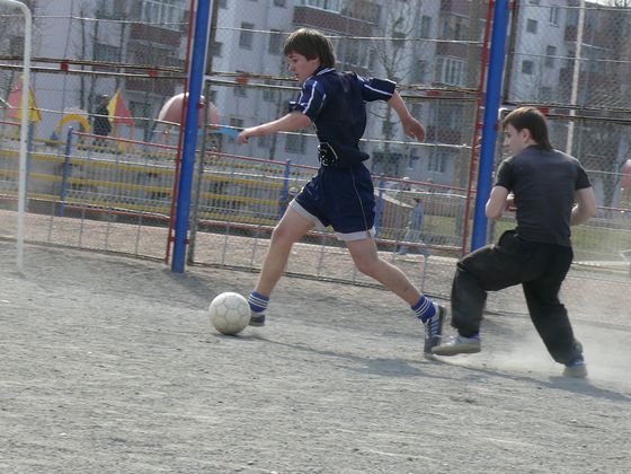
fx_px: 2497
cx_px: 316
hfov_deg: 14.4
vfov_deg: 10.8
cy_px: 237
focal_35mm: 137
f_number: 5.6
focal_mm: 16.3
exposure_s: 1/250
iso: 100
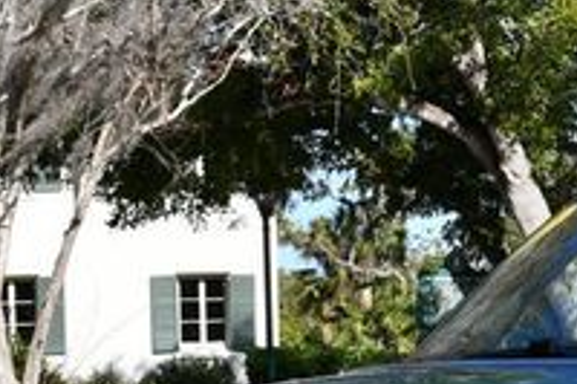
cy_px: 372
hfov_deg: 12.9
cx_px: 727
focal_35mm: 154
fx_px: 2466
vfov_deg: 8.8
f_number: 8
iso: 110
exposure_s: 1/250
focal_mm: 24
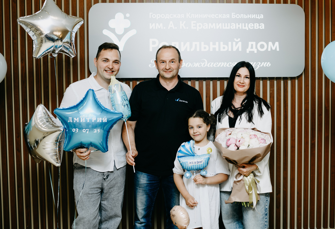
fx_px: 411
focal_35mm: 44
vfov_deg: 31.1
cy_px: 88
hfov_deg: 44.0
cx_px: 211
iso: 125
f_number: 3.2
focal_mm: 35
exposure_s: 1/160
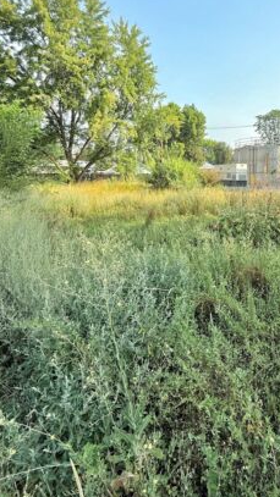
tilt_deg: -2.6
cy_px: 194
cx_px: 197
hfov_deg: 54.2
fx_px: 264
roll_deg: +0.2
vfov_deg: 85.3
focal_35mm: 20
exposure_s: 1/1235
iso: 50
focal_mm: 2.22
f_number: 2.2
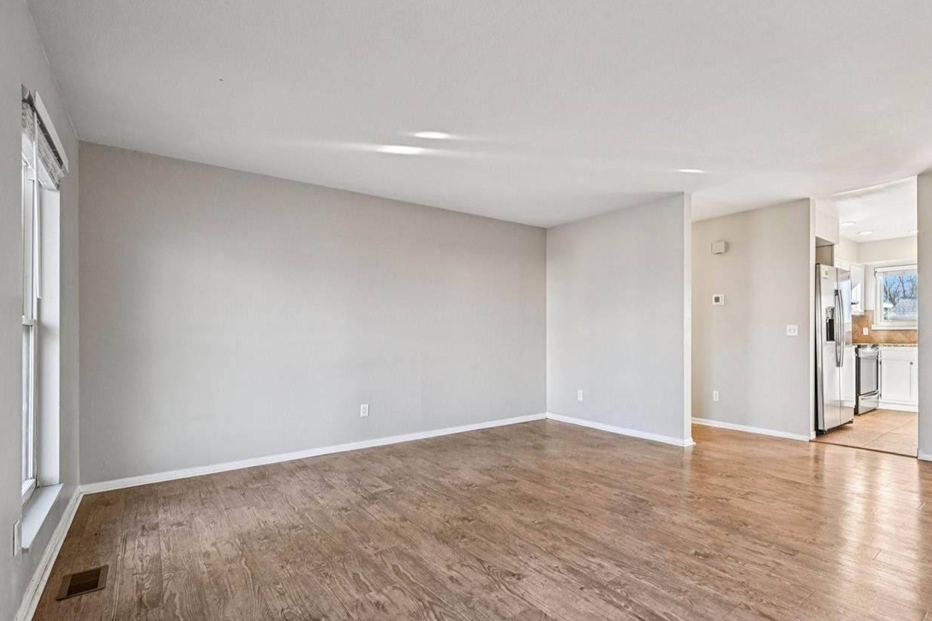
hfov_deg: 87.8
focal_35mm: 18
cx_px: 596
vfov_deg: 67.3
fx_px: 466
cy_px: 330
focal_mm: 14
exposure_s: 1/15
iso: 320
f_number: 11
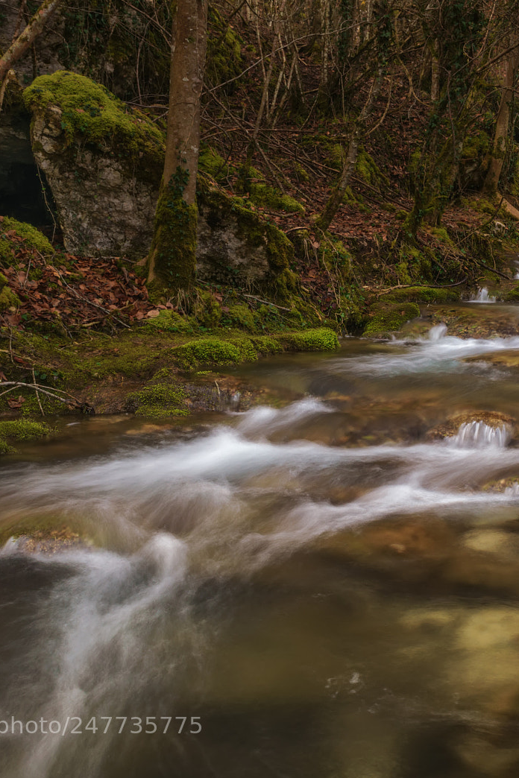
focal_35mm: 46
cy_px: 386
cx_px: 409
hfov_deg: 28.7
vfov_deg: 42.7
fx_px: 995
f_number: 11
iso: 100
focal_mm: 30
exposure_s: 1.3
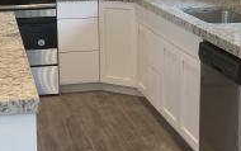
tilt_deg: -15.1
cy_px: 75
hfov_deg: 22.3
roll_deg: +0.5
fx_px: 611
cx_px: 103
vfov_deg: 14.1
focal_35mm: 93
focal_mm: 4.25
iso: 80
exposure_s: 1/60
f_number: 1.8
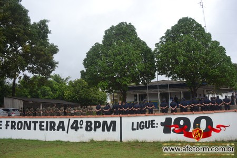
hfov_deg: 61.9
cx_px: 118
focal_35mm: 30
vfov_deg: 43.6
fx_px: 197
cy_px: 79
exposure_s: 1/125
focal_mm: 20
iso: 100
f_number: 5.6
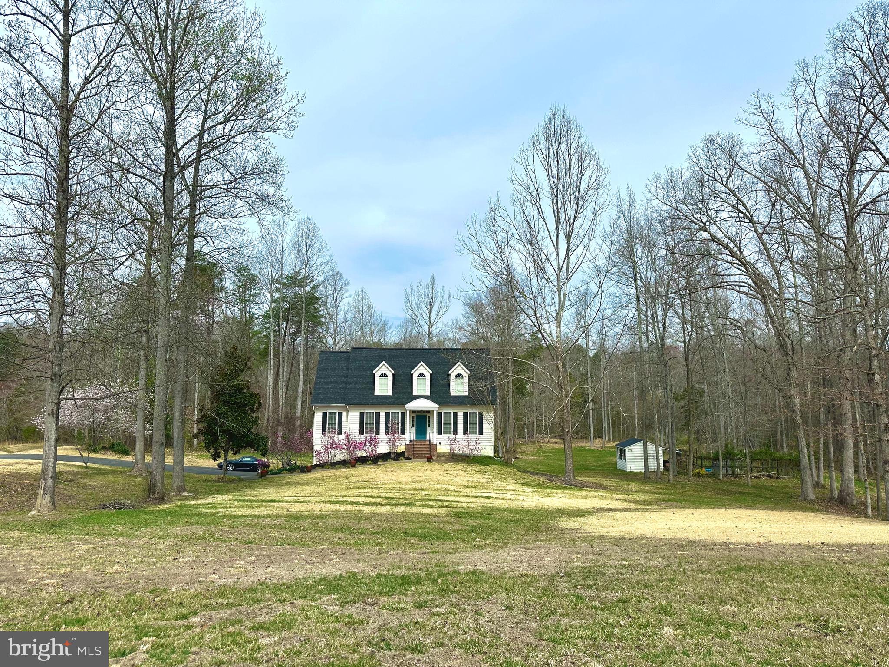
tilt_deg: +5.1
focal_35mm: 24
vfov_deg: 56.8
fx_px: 616
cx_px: 444
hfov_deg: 71.6
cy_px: 334
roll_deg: -0.4
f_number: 1.78
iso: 80
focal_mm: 6.86
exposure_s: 1/7042
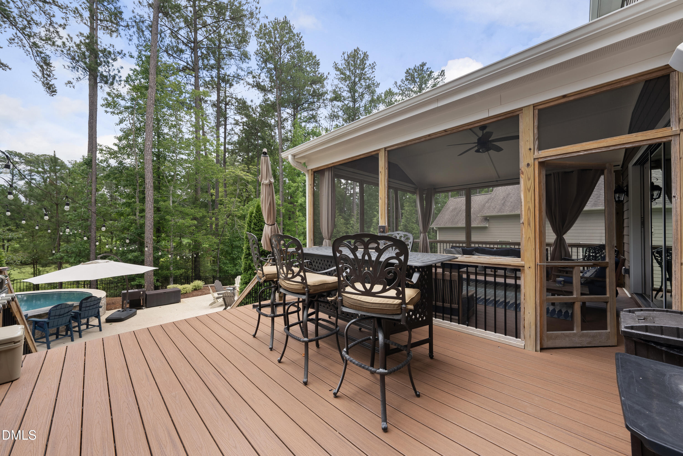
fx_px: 247
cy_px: 228
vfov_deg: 85.5
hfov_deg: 108.3
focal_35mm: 13
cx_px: 342
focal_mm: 13
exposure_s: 1/30
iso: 160
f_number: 7.1
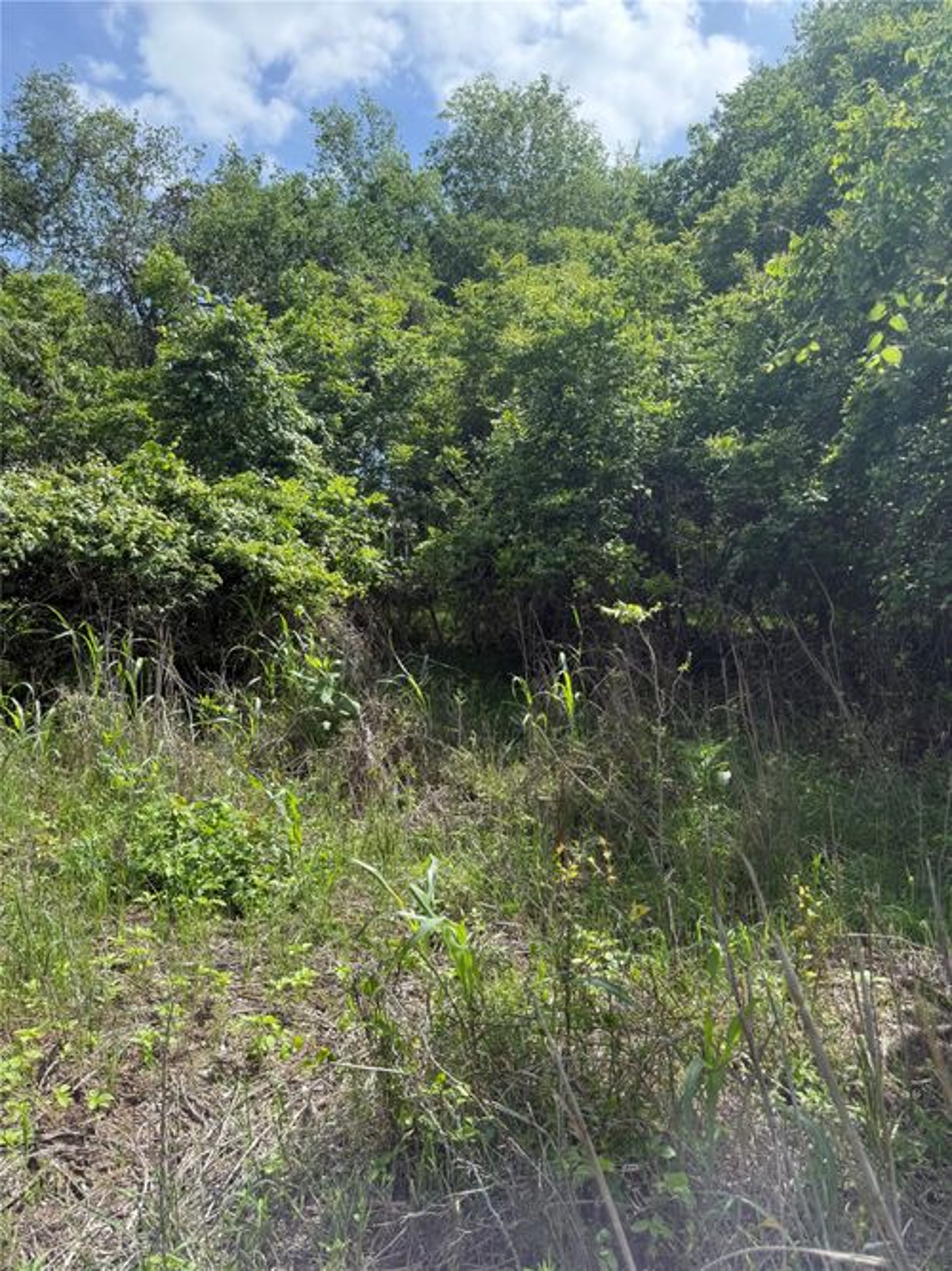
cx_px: 476
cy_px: 636
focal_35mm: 24
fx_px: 880
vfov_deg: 71.6
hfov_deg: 56.8
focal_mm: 6.76
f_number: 1.78
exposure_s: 1/2169
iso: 80
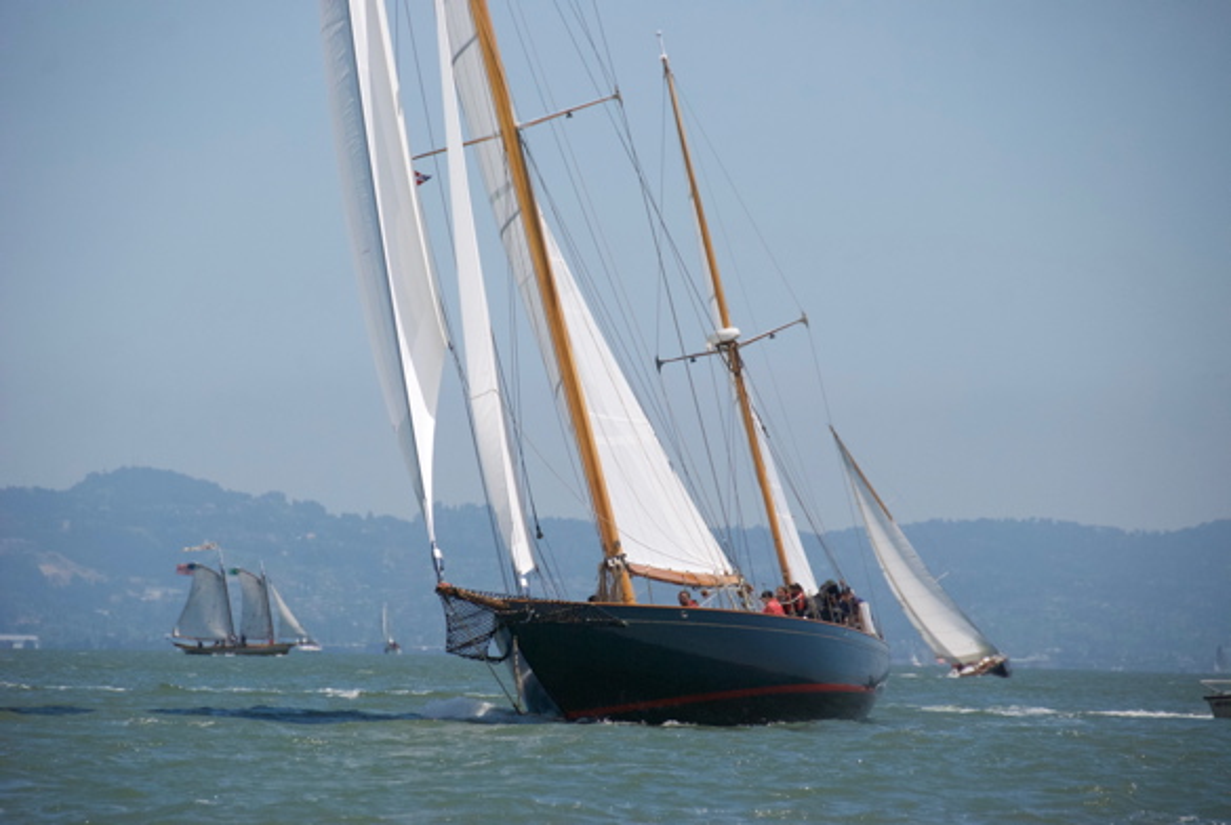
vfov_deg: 6.1
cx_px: 616
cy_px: 412
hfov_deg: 9.1
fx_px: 7705
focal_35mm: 225
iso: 800
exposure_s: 1/4000
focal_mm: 150
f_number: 5.6
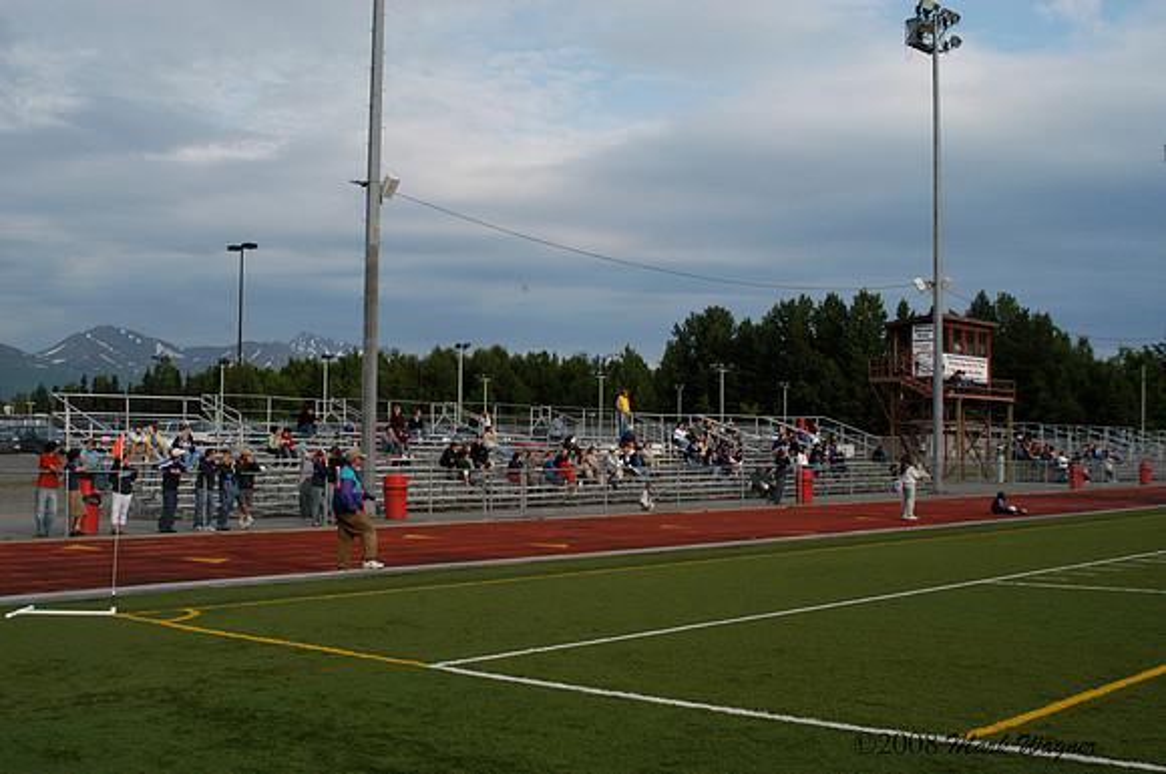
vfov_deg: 31.8
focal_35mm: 42
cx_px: 583
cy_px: 387
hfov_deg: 46.5
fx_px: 1358
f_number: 10
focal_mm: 28
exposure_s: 1/400
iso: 400
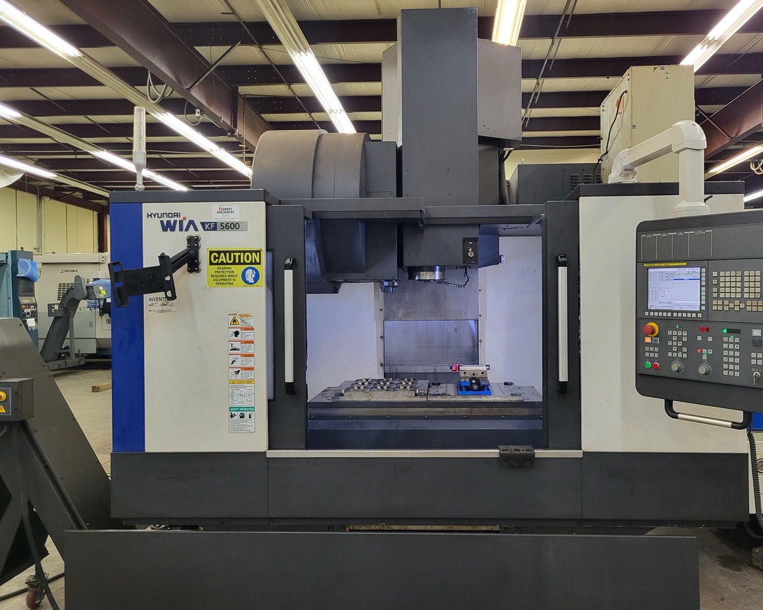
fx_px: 632
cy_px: 308
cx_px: 411
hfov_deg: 62.1
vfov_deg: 51.5
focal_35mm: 28
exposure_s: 1/120
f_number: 1.8
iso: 320
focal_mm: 5.4
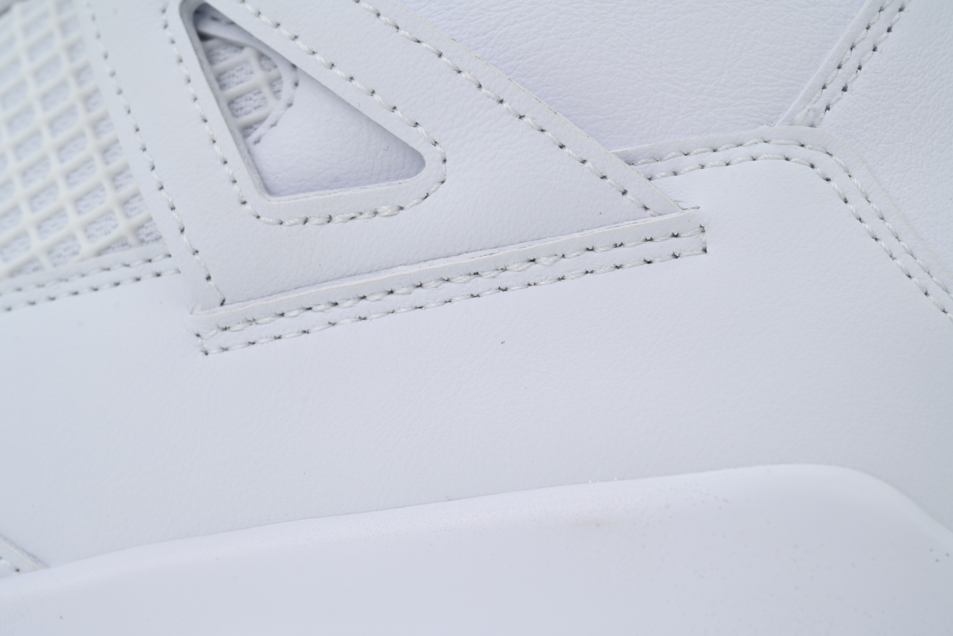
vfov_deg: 14.0
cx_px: 476
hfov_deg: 20.8
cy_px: 318
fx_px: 2594
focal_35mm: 98
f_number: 13
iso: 400
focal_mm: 98
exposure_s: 1/100
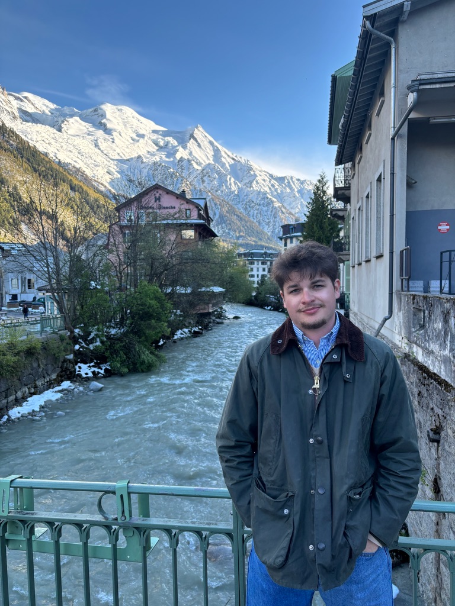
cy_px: 303
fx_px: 456
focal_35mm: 26
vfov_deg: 67.3
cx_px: 228
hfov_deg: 53.1
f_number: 1.6
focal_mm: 5.96
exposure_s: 1/423
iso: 50
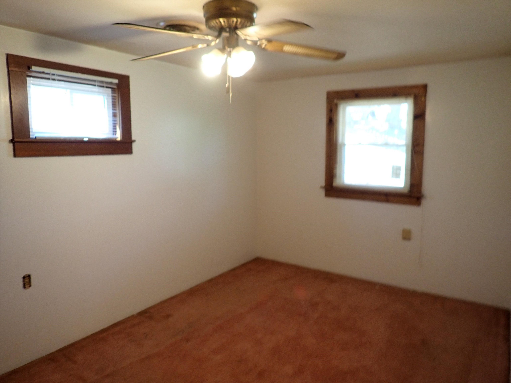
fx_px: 369
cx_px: 256
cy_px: 192
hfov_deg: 69.4
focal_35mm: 25
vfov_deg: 54.9
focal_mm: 4.5
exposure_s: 1/50
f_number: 2
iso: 200
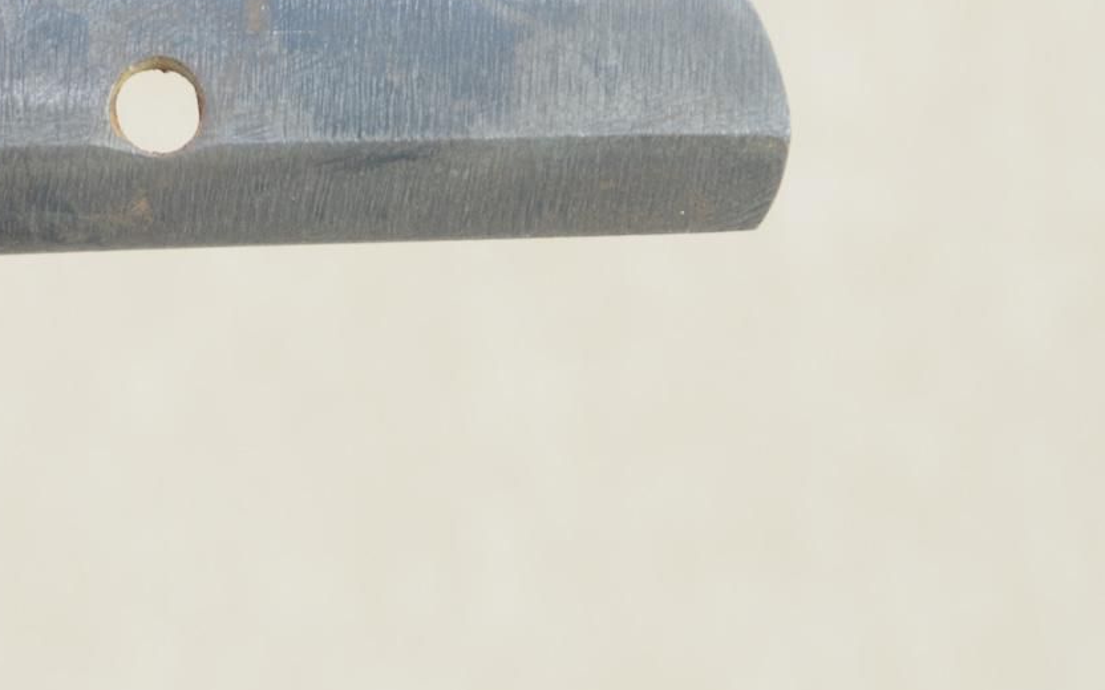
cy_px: 139
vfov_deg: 3.8
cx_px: 211
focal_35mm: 347
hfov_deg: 6.0
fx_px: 10446
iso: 400
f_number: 11
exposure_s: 1/1.6
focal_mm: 135
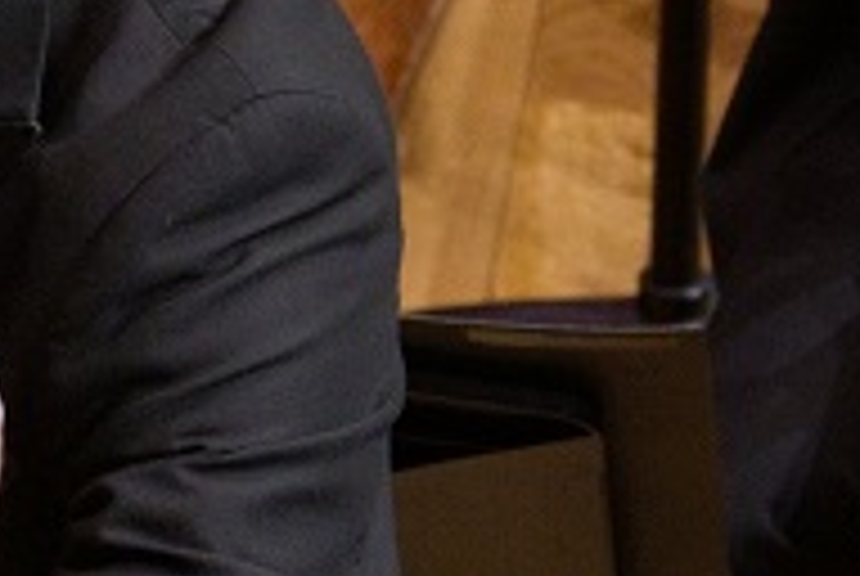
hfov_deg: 1.8
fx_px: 27778
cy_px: 189
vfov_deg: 1.2
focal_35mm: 1161
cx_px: -806
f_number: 7.1
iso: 2500
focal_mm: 164.6
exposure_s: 1/100
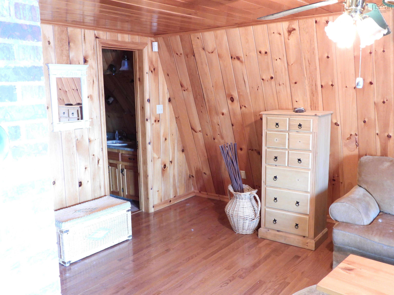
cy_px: 148
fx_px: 364
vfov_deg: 44.2
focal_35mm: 32
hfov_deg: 56.8
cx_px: 197
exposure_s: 1/8
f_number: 3.2
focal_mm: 5.8
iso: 640
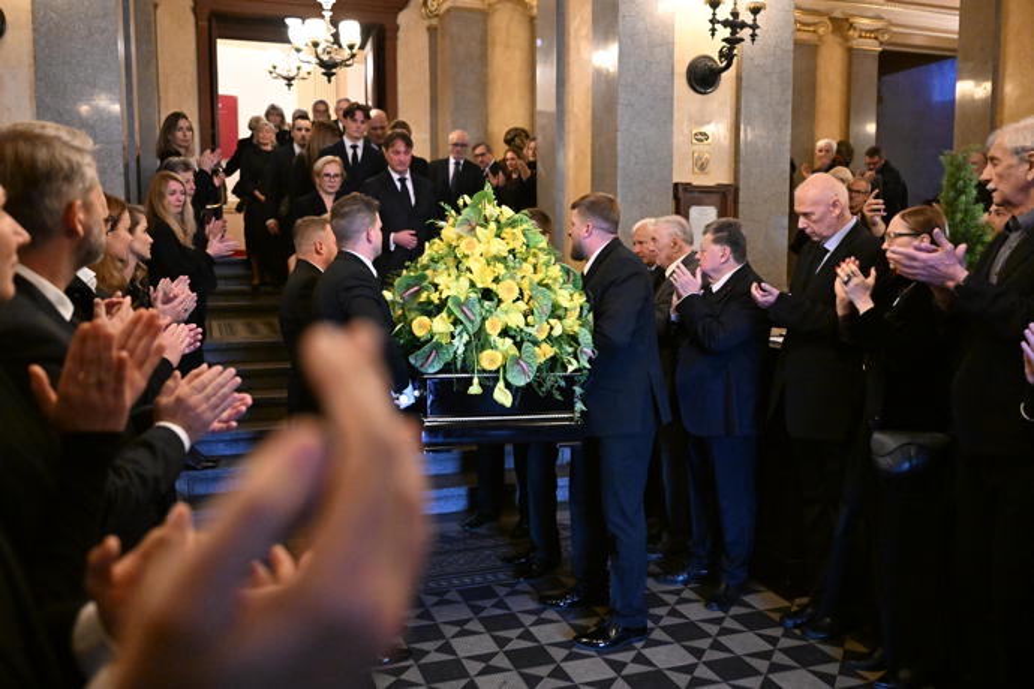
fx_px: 876
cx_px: 517
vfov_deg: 43.0
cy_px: 344
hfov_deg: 61.1
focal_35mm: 30
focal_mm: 30.5
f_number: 2.8
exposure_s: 1/250
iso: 10000
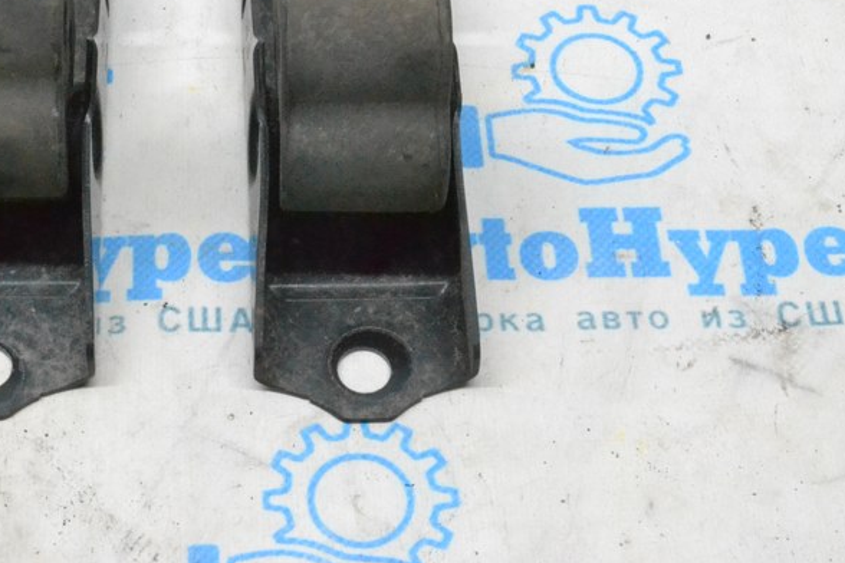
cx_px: 188
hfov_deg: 21.5
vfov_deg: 14.4
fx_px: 2206
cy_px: 78
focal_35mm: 94
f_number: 18
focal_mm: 36
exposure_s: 1/50
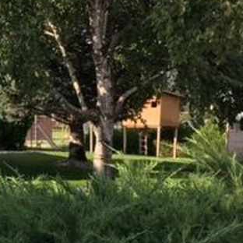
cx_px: -69
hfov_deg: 19.2
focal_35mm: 84
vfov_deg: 20.6
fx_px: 667
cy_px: 114
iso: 25
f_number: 2.2
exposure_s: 1/545
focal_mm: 4.15
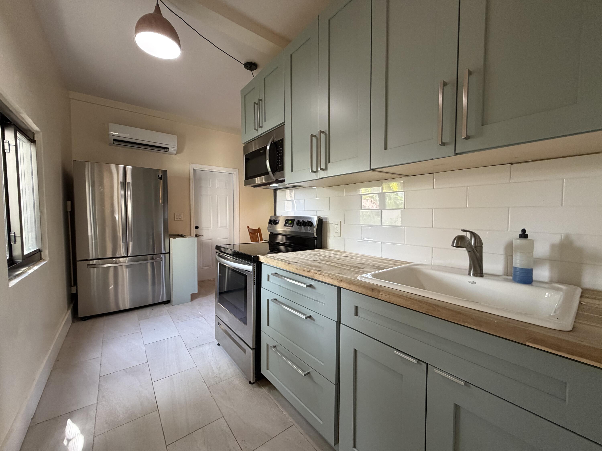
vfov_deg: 85.7
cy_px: 226
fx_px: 243
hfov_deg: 102.1
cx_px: 301
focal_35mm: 14
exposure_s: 1/60
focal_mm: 2.22
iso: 320
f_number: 2.2
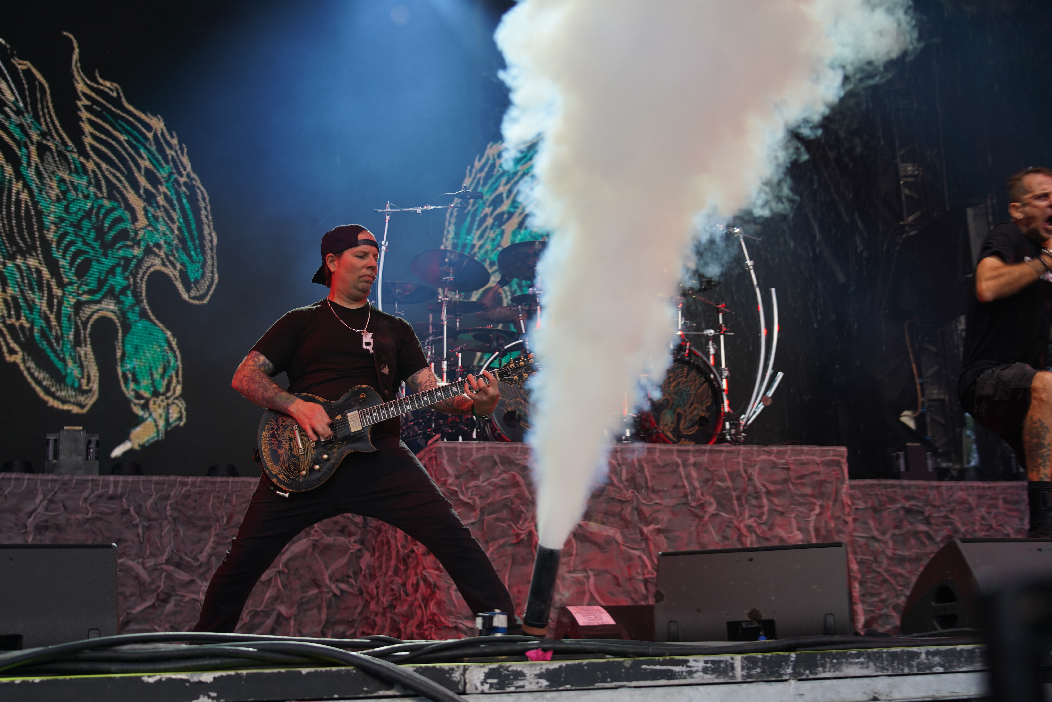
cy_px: 342
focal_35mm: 48
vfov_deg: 28.1
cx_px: 547
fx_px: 1403
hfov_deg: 41.1
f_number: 4
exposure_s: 1/125
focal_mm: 44
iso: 100
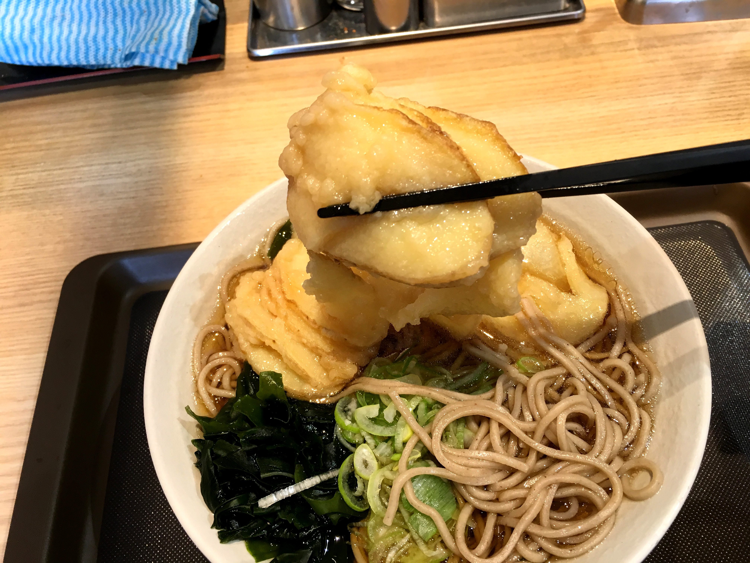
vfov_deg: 48.2
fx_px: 628
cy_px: 282
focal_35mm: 29
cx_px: 375
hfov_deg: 61.7
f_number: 2.2
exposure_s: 1/30
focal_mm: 4.15
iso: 32
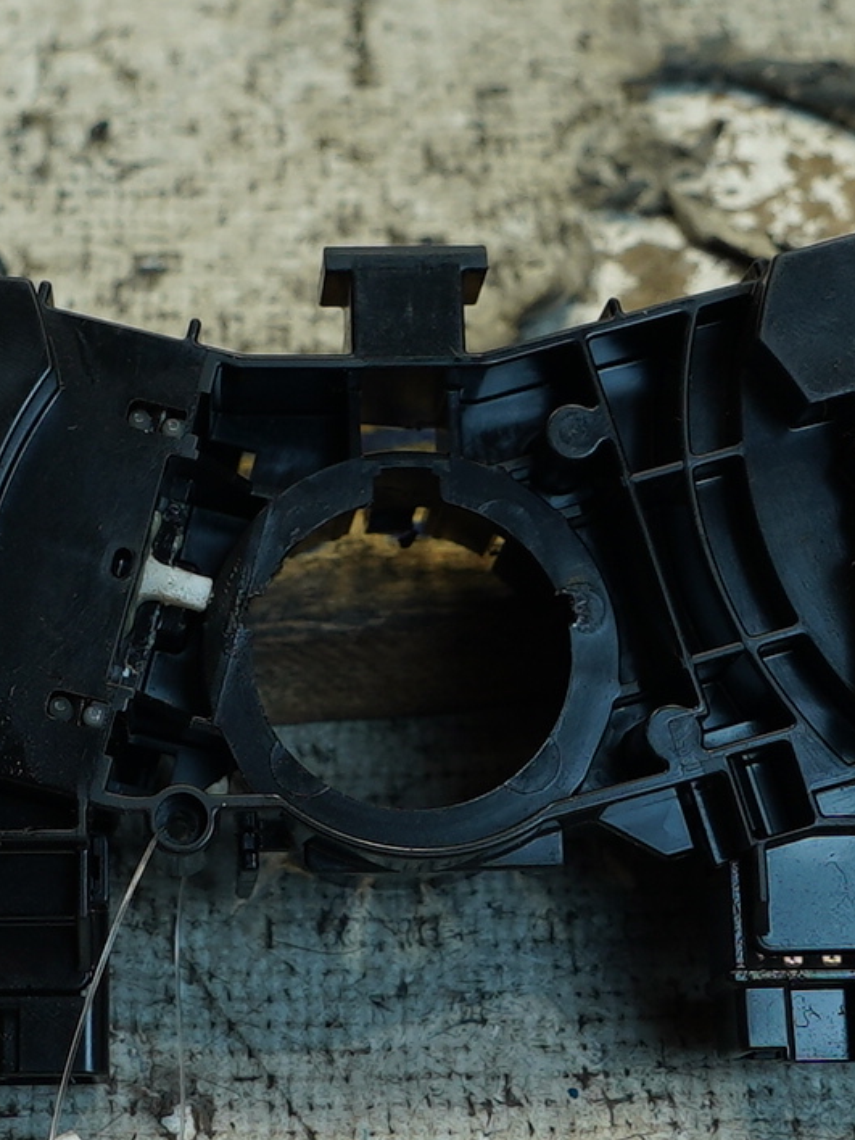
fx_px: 3227
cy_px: 369
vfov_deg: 20.0
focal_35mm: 98
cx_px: 246
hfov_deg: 15.0
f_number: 4
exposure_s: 1/60
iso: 160
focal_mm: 16
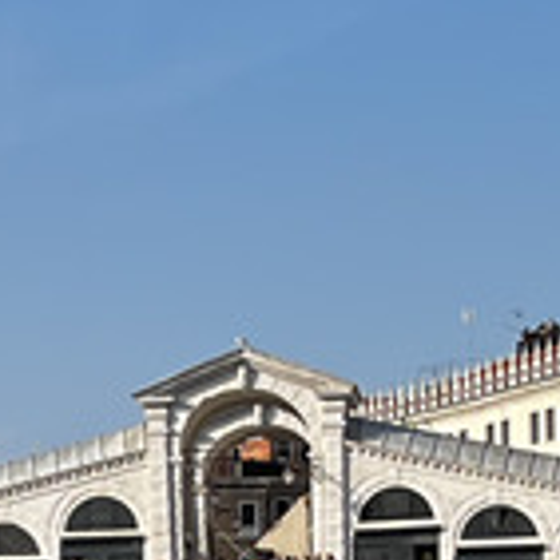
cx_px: 8
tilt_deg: +0.8
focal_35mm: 196
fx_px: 3587
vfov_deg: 8.8
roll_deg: +1.4
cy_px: 735
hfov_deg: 8.9
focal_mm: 5.7
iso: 50
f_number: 1.5
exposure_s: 1/3257
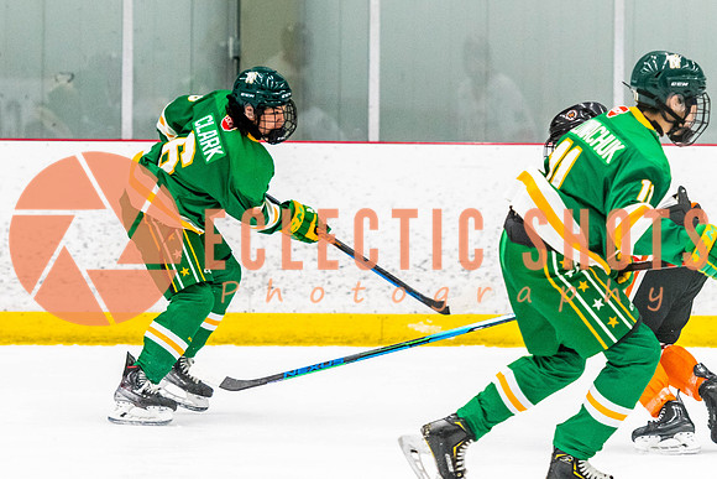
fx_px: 5191
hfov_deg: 7.9
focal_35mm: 261
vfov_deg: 5.3
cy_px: 240
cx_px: 272
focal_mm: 122
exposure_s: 1/640
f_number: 2.8
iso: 1600
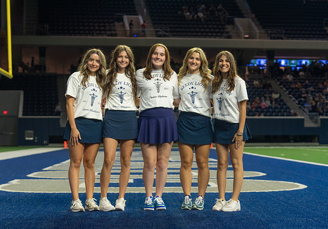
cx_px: 153
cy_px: 120
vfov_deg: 17.7
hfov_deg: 25.1
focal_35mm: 80
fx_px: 736
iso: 2000
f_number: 3.5
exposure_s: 1/320
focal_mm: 70
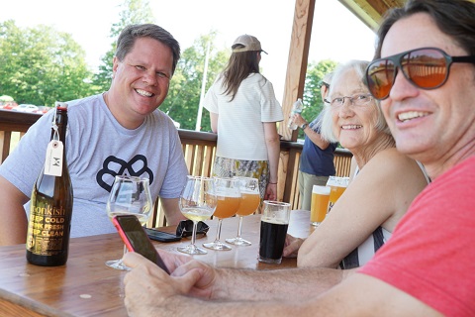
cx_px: 238
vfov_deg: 31.9
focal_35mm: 42
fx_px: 554
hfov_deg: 46.4
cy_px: 158
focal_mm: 28
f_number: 5
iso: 200
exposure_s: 1/160
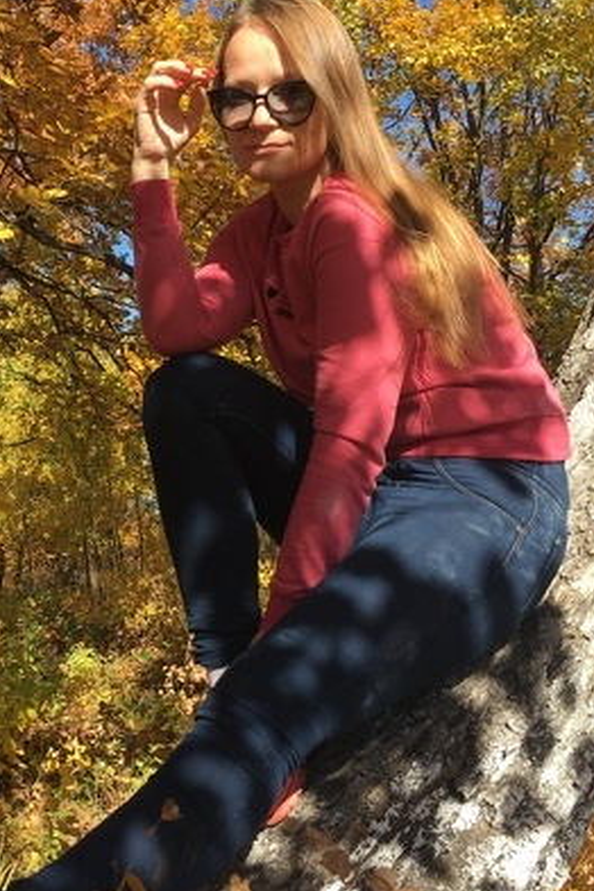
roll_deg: +3.9
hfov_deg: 28.8
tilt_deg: +3.5
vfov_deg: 42.7
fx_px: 1138
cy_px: 469
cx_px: 145
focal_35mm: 46
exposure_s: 1/725
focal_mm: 4.15
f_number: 2.2
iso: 25
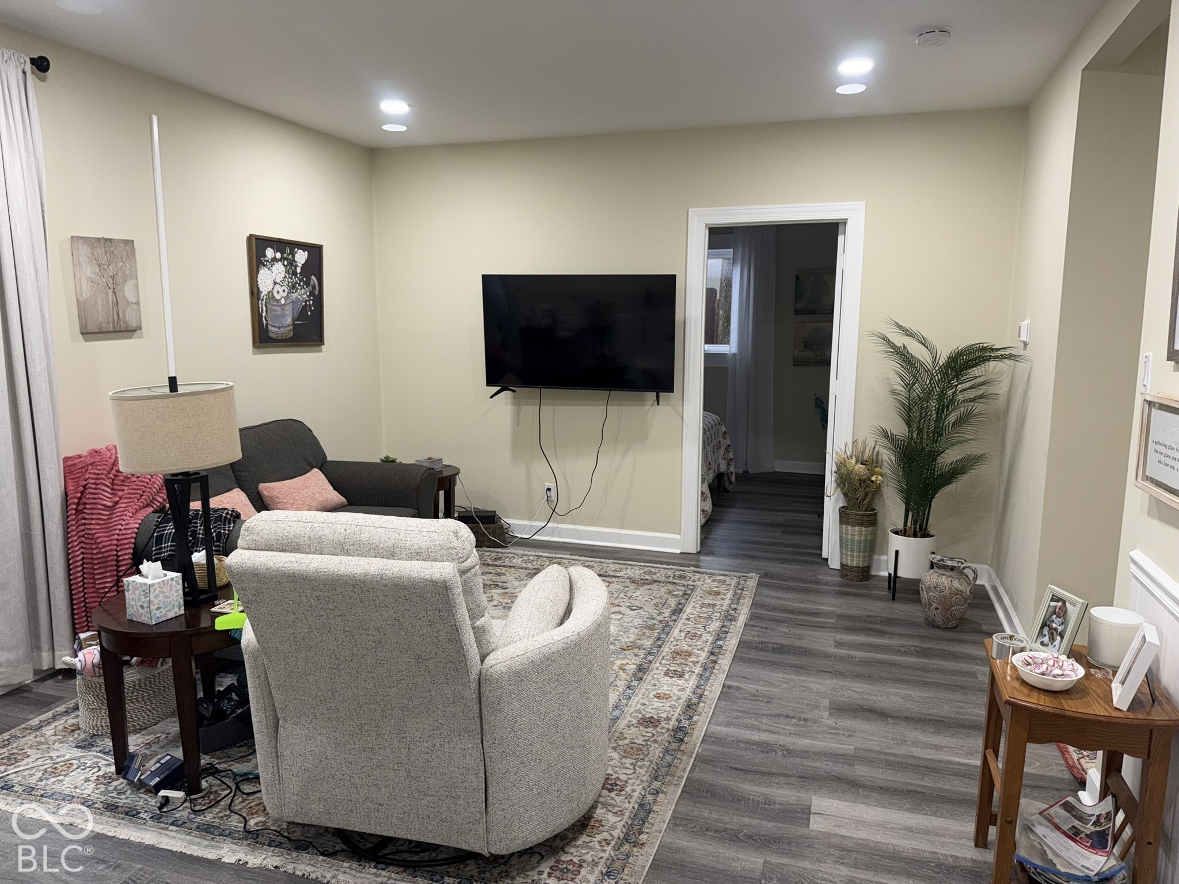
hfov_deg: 71.6
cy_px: 442
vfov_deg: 56.8
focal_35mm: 24
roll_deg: -0.1
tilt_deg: -9.3
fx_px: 817
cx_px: 590
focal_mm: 6.76
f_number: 1.78
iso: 64
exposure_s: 1/38
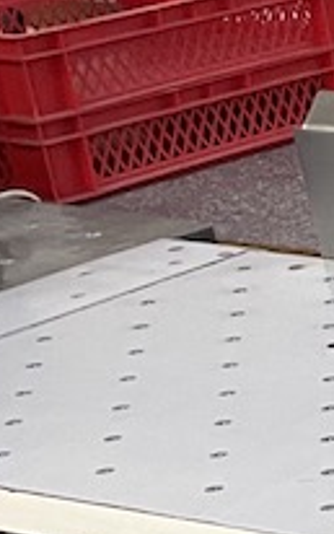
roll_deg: +2.2
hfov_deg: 6.7
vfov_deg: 12.4
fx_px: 2356
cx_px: 1258
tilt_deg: -26.9
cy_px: 750
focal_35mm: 162
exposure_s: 1/50
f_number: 1.6
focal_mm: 4.2
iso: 125
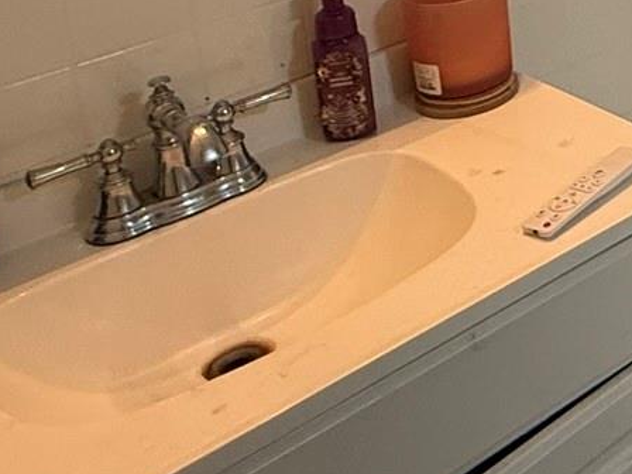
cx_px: 935
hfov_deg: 24.1
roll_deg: +2.0
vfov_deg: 19.9
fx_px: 1168
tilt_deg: -10.7
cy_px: -234
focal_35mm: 64
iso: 250
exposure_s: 1/120
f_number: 2.2
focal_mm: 2.22
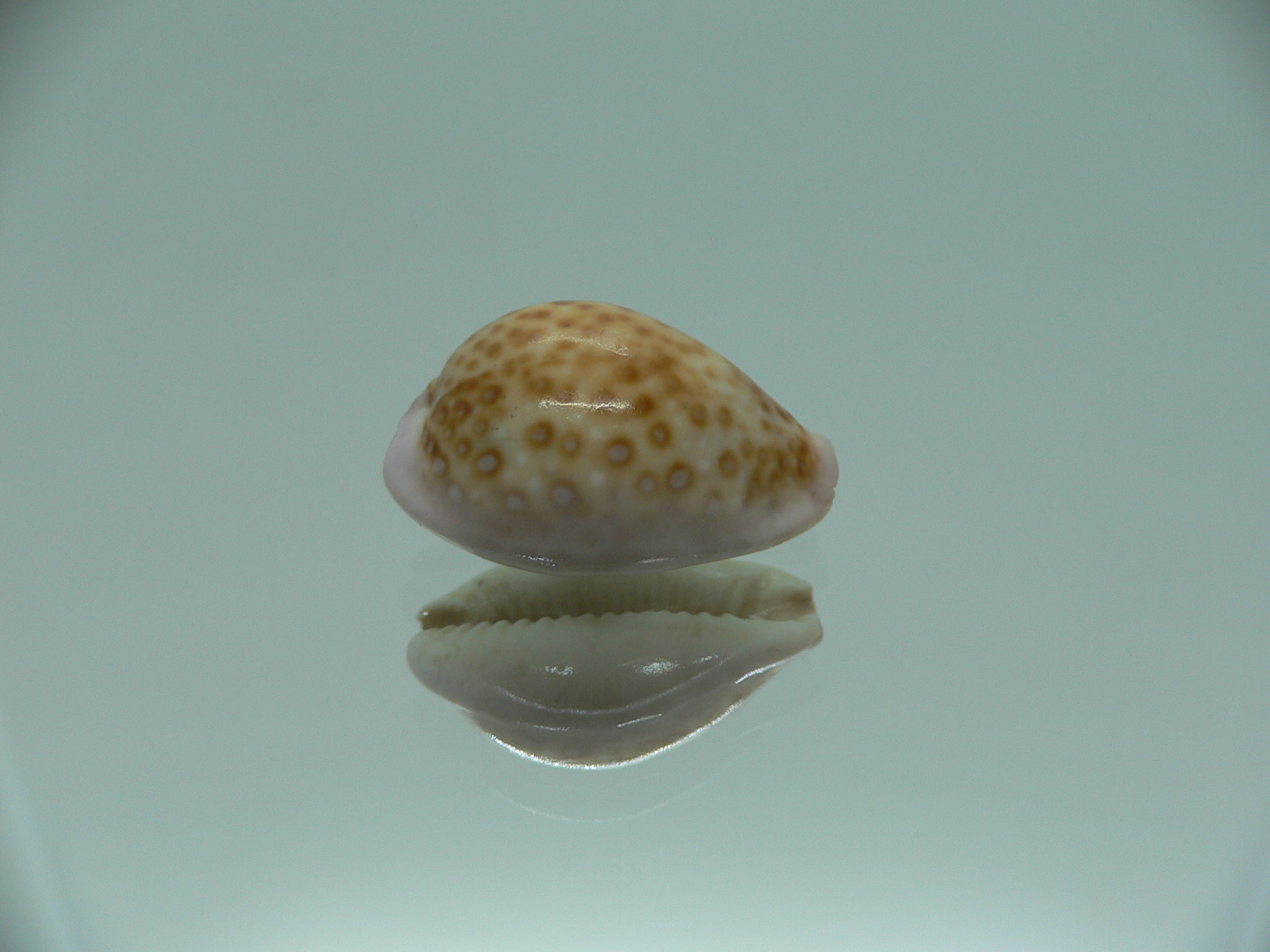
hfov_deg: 52.6
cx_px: 635
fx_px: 1284
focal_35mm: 35
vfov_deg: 40.7
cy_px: 476
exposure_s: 1/60
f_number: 2.8
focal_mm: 4.6
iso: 80
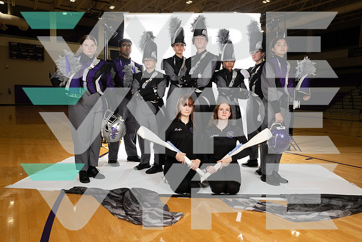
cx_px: 181
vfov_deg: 49.6
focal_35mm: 26
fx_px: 261
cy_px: 121
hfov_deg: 69.4
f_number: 7.1
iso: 800
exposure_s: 1/320
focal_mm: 26
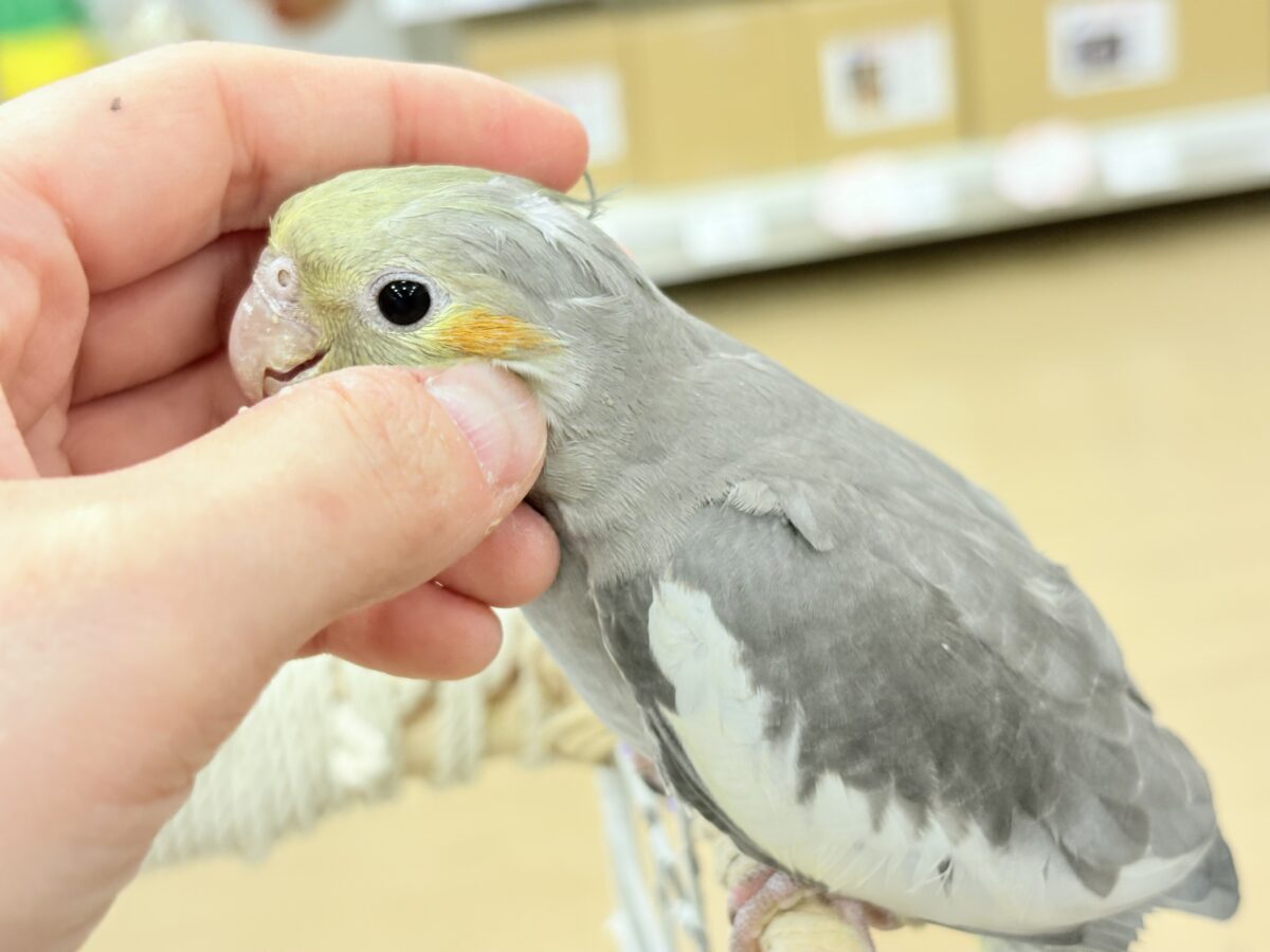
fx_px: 1908
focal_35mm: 52
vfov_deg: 28.0
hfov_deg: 36.8
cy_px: 476
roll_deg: +8.8
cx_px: 635
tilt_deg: -20.4
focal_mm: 5.96
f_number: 1.6
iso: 80
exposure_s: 1/50
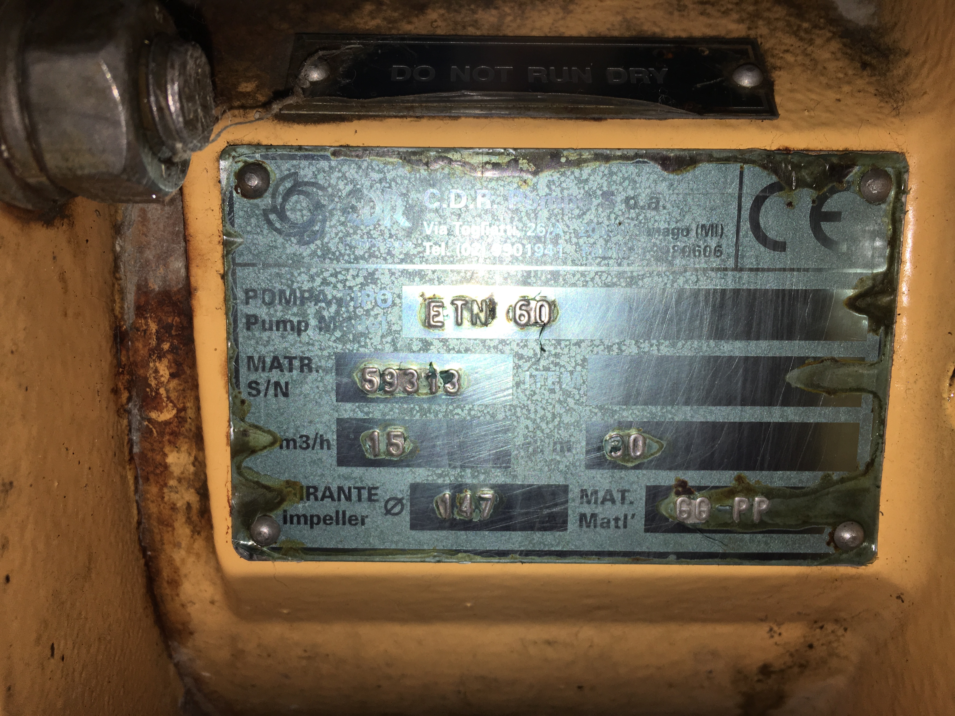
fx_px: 800
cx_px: 478
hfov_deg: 61.7
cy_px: 358
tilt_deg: -53.1
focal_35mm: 29
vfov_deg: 48.2
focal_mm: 4.15
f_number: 2.2
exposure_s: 1/475
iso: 25
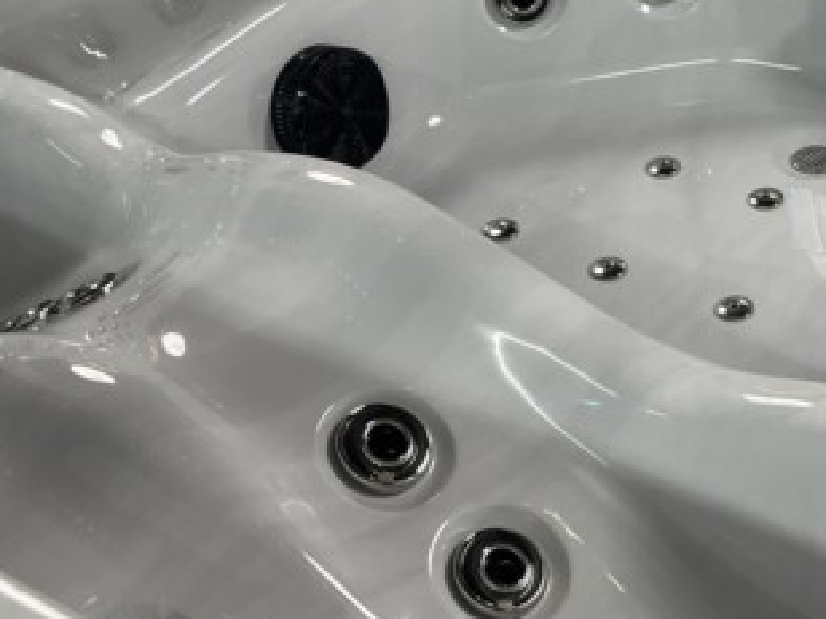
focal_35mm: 76
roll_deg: +3.1
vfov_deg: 19.4
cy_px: 360
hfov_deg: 24.6
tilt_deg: -41.8
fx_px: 1813
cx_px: 810
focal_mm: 5.1
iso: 100
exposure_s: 1/100
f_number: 1.6
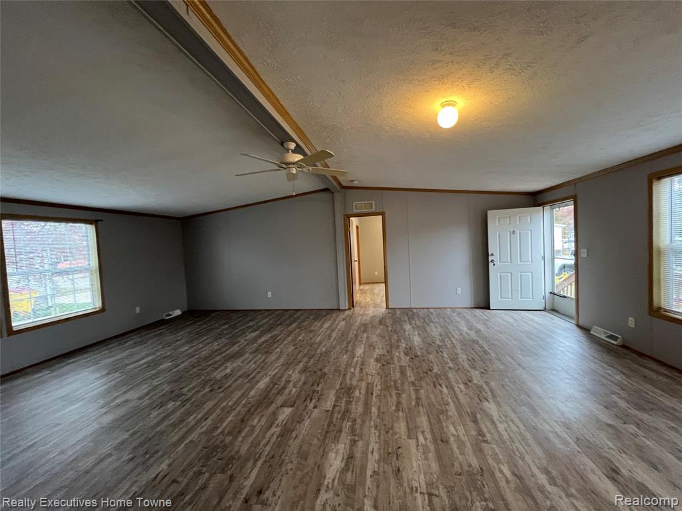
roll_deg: +2.2
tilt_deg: -1.0
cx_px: 341
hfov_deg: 106.2
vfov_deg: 89.9
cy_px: 256
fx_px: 256
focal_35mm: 13
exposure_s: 1/60
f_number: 1.8
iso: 250
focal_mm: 1.57
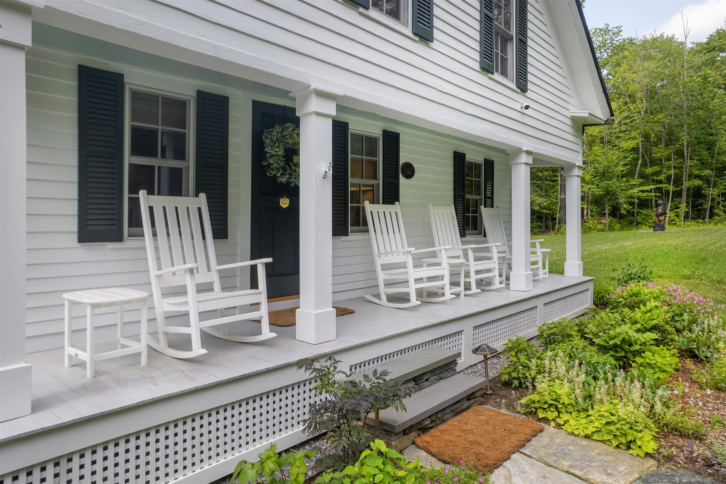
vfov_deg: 57.2
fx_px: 443
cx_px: 363
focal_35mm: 22
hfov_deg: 78.6
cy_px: 242
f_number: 2.8
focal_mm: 8.38
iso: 110
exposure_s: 1/90
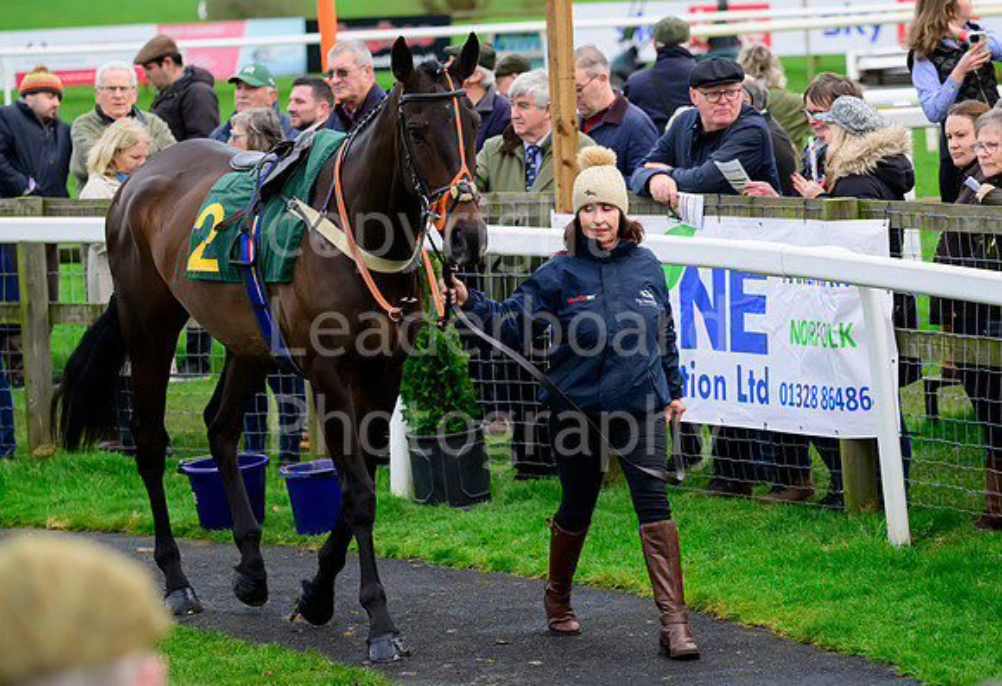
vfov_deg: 8.0
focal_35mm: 175
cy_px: 318
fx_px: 4912
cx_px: 570
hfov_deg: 11.6
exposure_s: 1/1000
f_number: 5
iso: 3200
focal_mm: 155
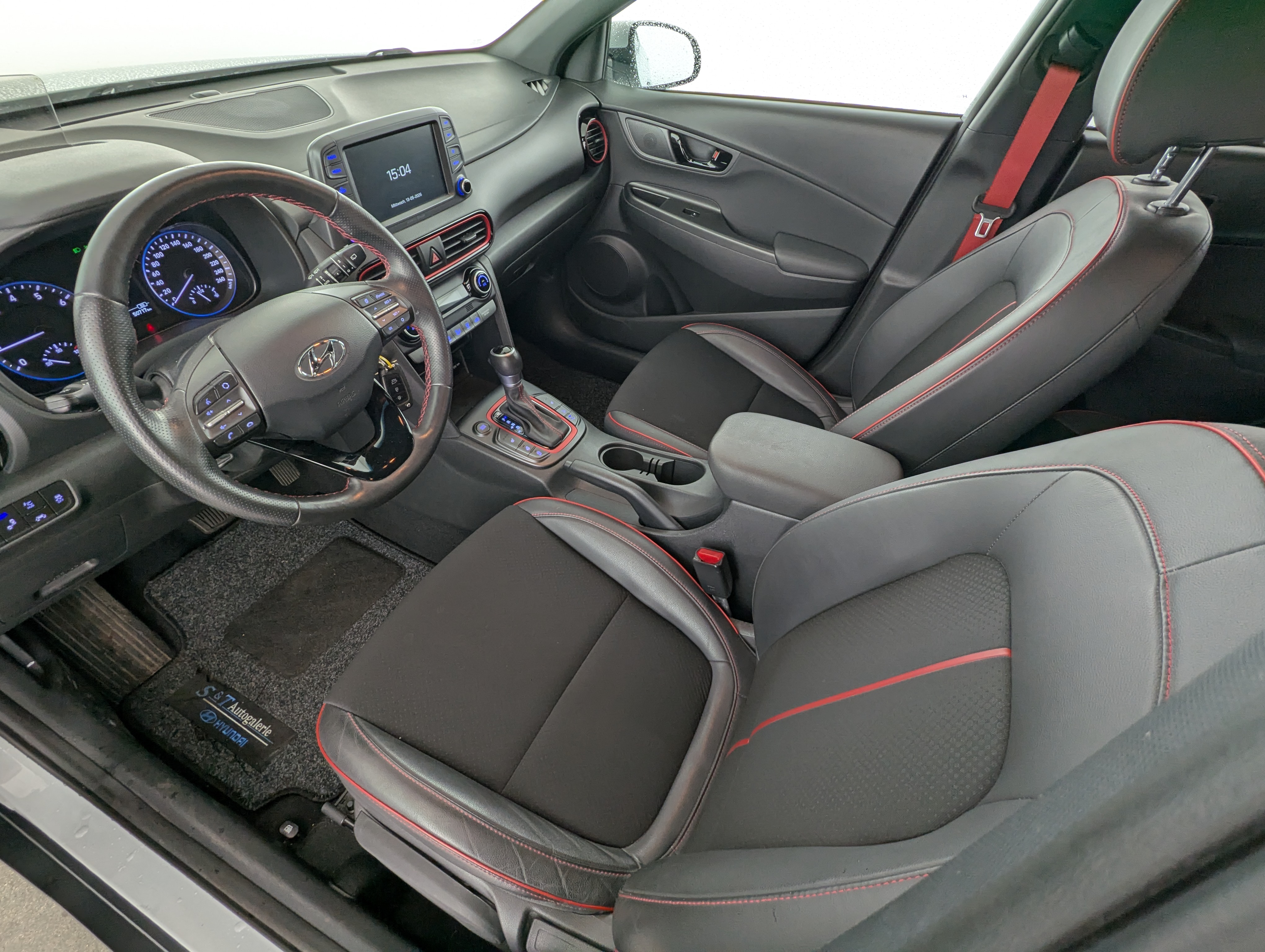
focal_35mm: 16
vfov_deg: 78.2
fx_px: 586
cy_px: 476
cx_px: 632
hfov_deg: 94.4
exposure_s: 1/36
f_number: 2.2
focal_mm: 2.35
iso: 71
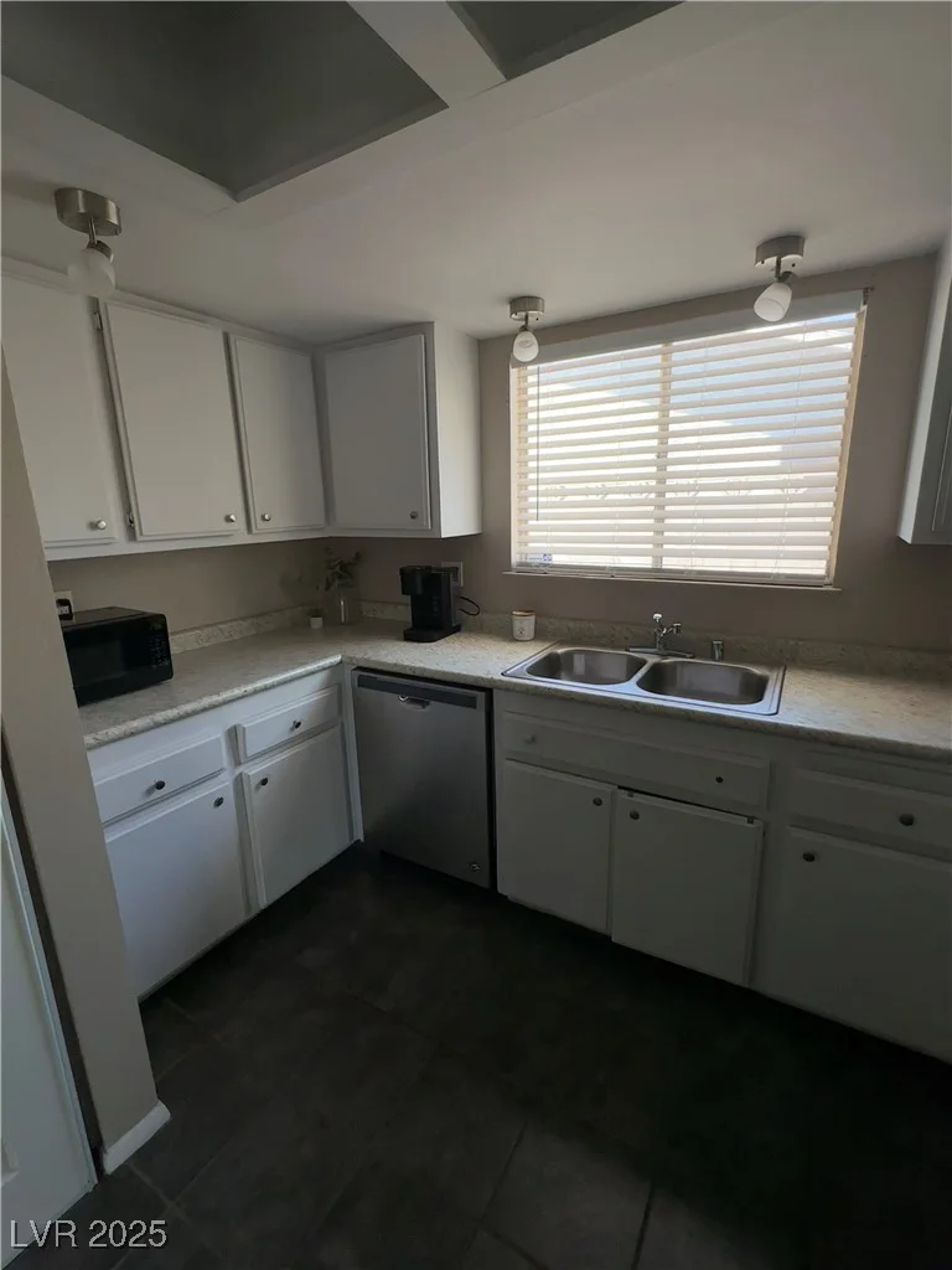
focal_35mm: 14
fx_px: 513
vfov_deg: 102.1
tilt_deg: -13.0
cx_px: 476
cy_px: 635
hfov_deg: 85.7
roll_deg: +0.9
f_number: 2.2
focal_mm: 2.22
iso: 40
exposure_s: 1/211
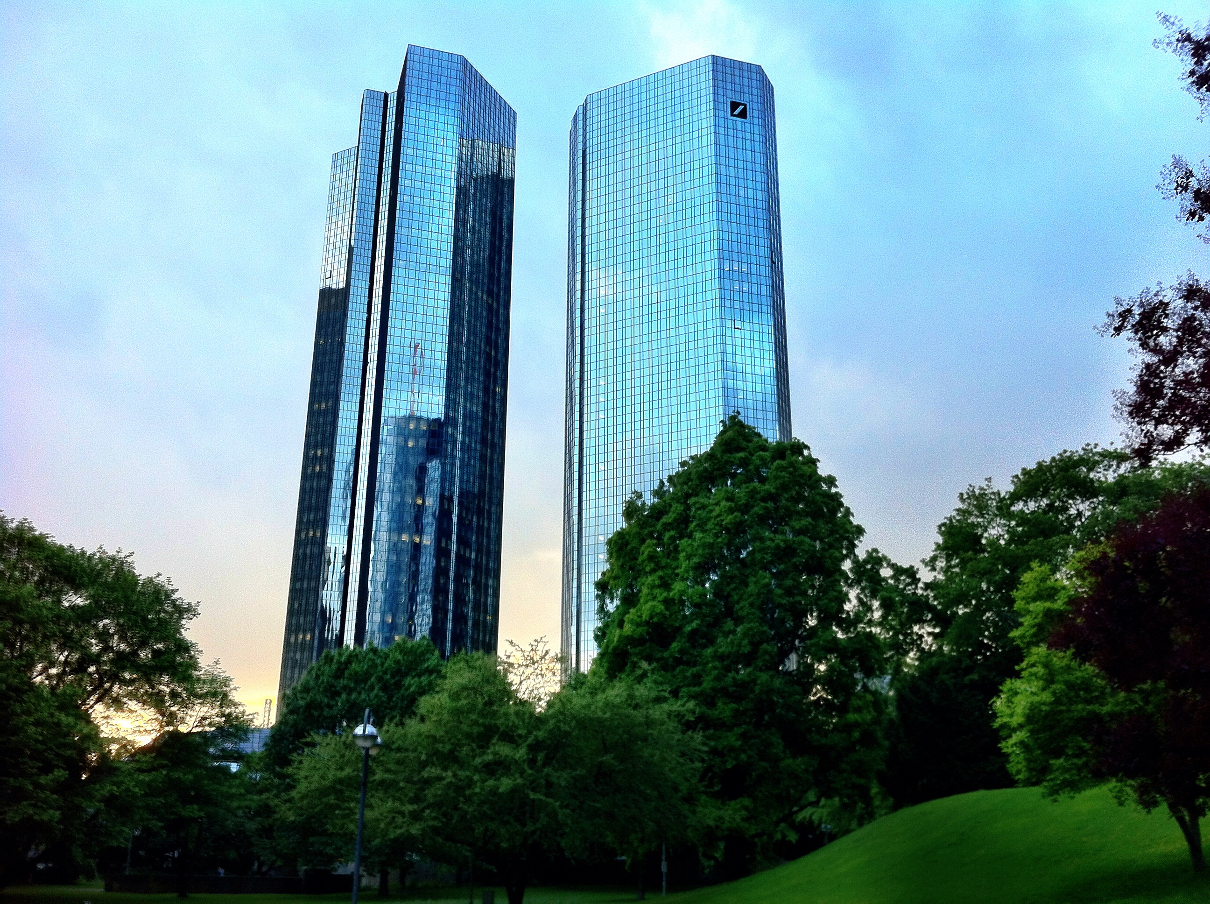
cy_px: 452
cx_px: 605
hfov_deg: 52.7
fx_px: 1222
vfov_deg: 40.6
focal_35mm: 35
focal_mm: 3.85
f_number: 2.8
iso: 100
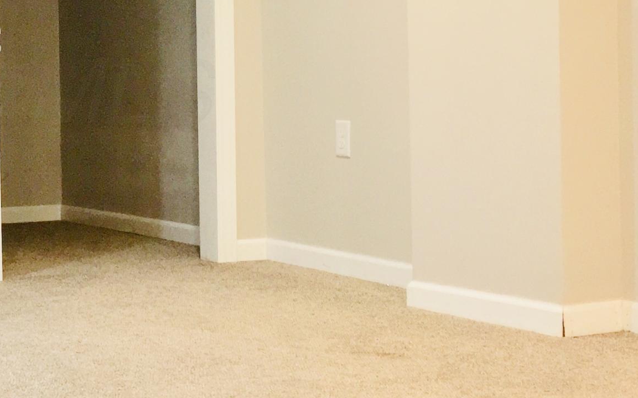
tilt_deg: -0.5
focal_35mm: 80
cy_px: 91
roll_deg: +2.2
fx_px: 1391
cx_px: 49
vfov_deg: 16.2
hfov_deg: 25.0
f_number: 2.2
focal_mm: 4.15
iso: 80
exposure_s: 1/30
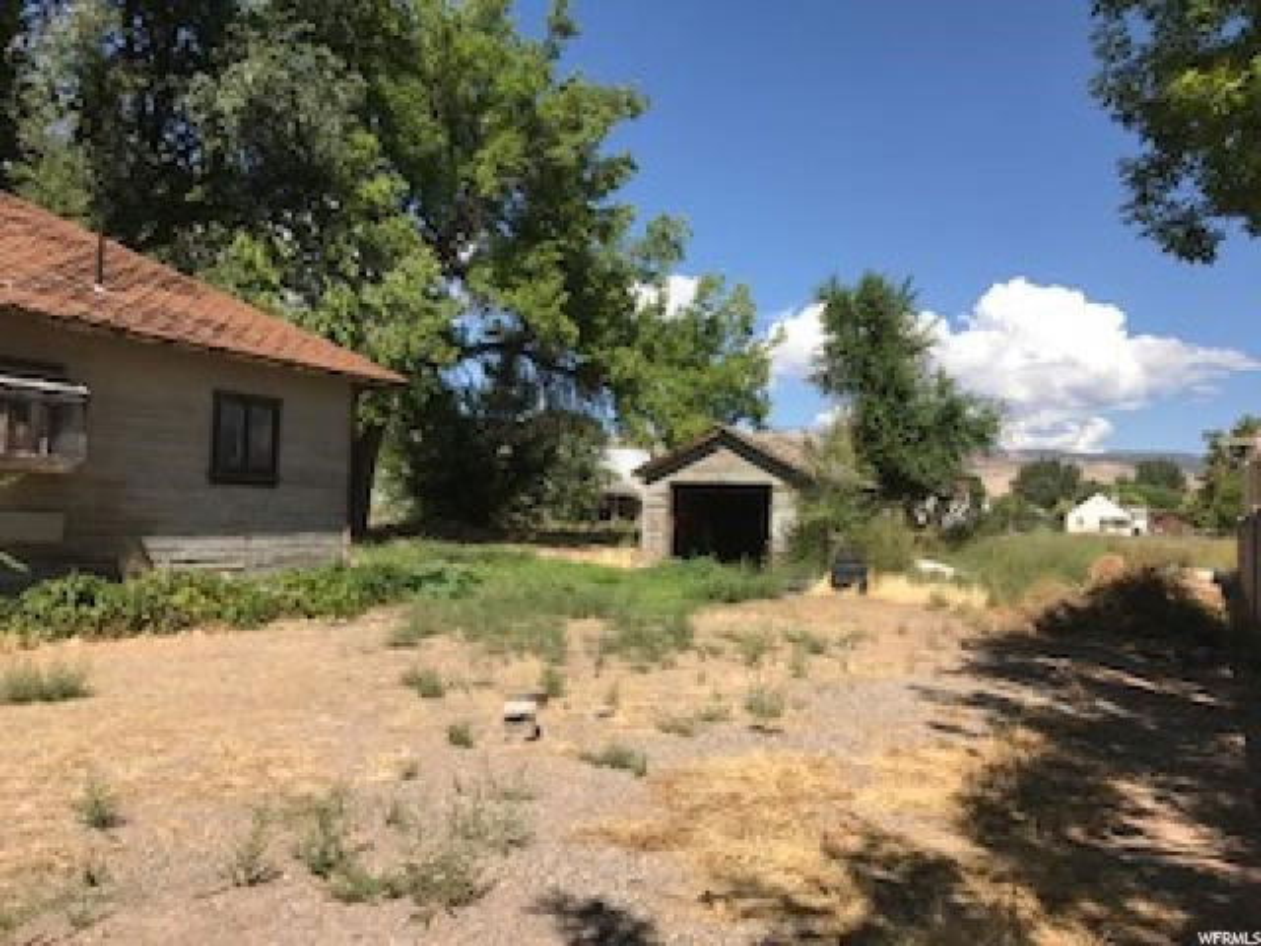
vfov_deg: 49.7
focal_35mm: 28
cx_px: 630
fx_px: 1020
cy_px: 473
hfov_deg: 63.4
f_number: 1.8
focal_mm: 3.99
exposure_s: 1/2283
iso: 20
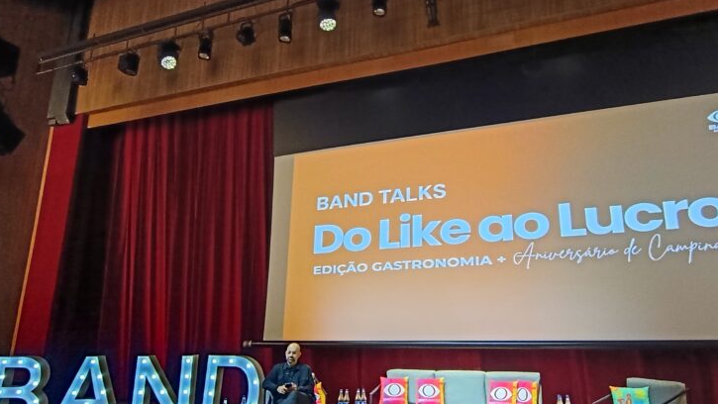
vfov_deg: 55.9
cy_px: 213
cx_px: 418
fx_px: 381
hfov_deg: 85.9
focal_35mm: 20
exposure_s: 1/40
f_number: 2.2
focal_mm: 1.64
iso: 895
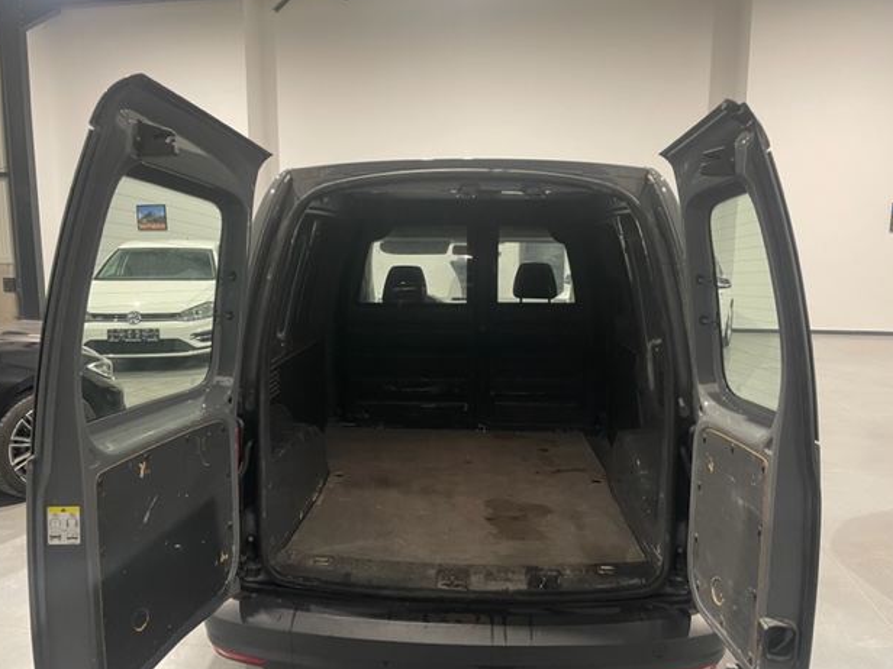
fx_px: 697
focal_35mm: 27
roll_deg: -0.2
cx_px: 444
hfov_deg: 65.3
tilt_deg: -9.6
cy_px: 334
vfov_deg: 51.4
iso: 200
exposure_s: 1/50
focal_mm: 4.2
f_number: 1.6
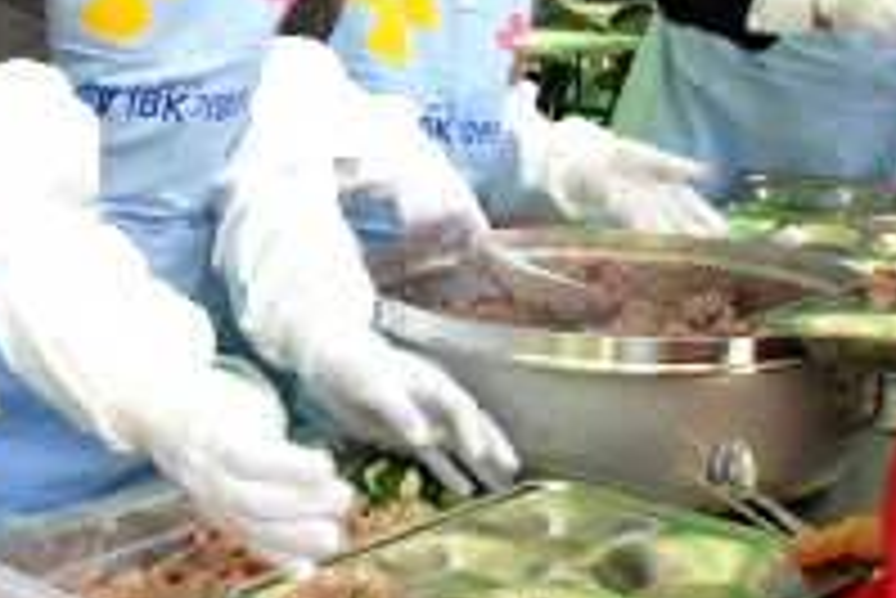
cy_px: 81
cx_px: 270
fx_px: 1694
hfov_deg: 29.3
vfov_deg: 19.7
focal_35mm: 68
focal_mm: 18
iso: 800
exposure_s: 1/250
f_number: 8
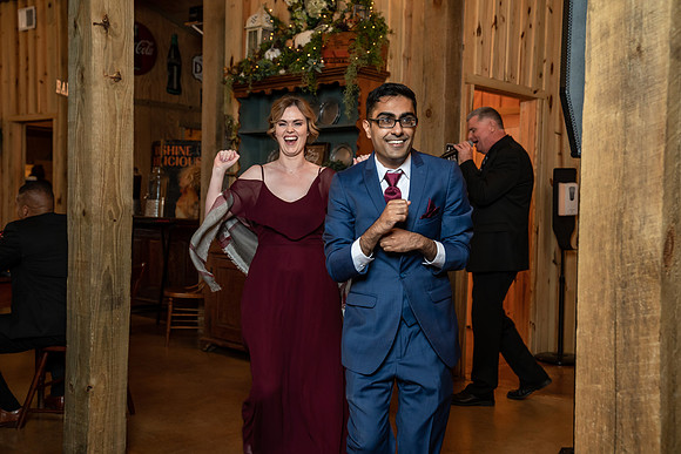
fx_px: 776
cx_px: 340
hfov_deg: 47.4
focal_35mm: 41
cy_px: 227
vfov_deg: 32.6
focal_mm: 41
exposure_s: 1/125
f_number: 4
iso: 2000
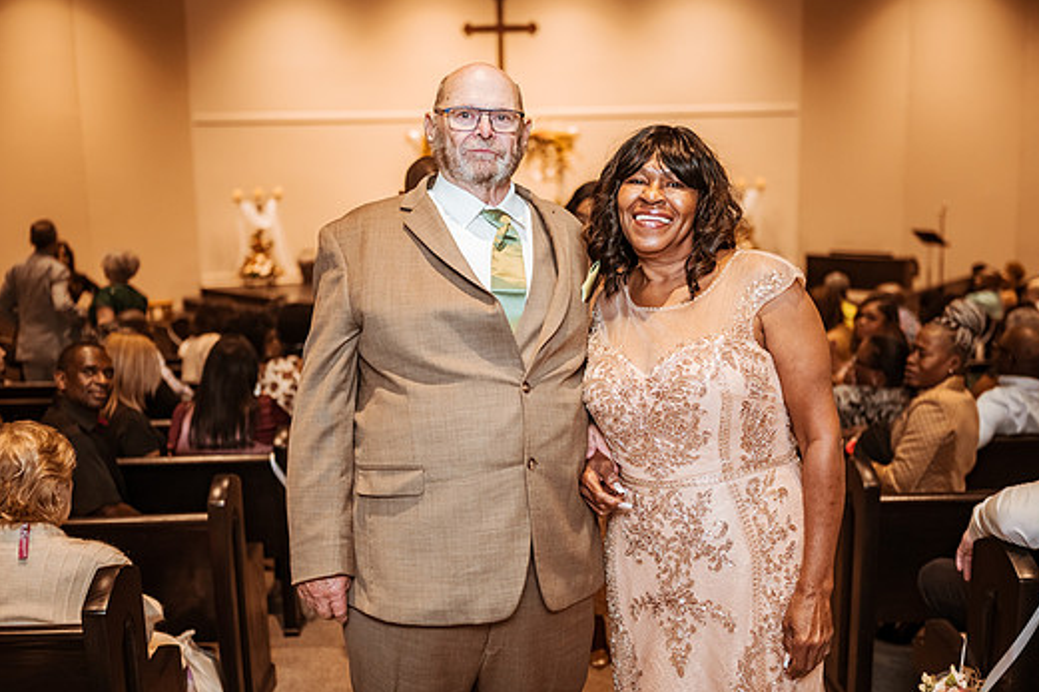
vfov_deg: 34.2
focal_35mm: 39
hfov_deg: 49.6
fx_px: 1125
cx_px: 515
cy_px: 314
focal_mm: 35
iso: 1000
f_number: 1.8
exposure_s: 1/400
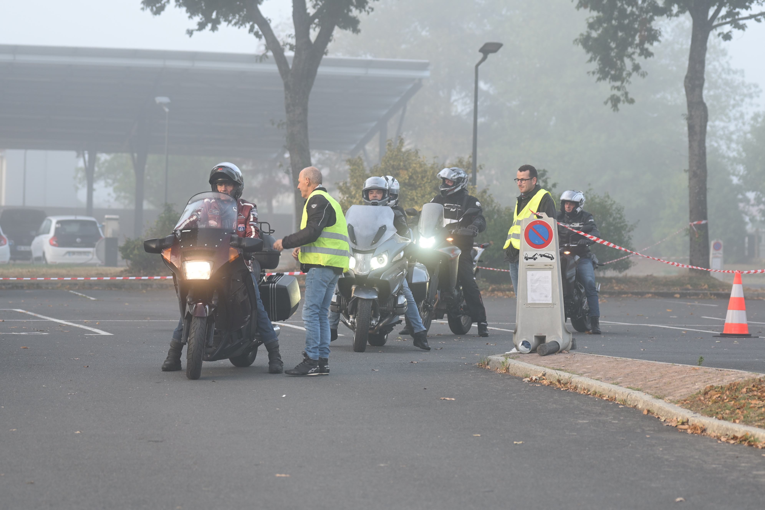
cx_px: 382
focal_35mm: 130
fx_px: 2762
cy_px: 255
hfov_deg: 15.8
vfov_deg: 10.5
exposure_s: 1/125
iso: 110
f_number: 2.7
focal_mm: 87
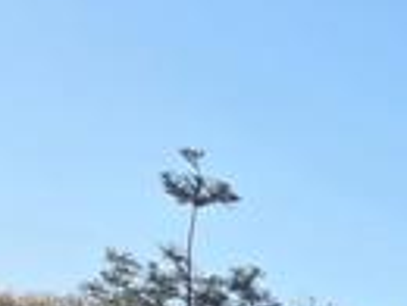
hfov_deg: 15.4
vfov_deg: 14.1
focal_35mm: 80
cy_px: 684
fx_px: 942
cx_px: 939
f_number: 1.9
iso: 40
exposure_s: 1/1036
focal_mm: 2.2
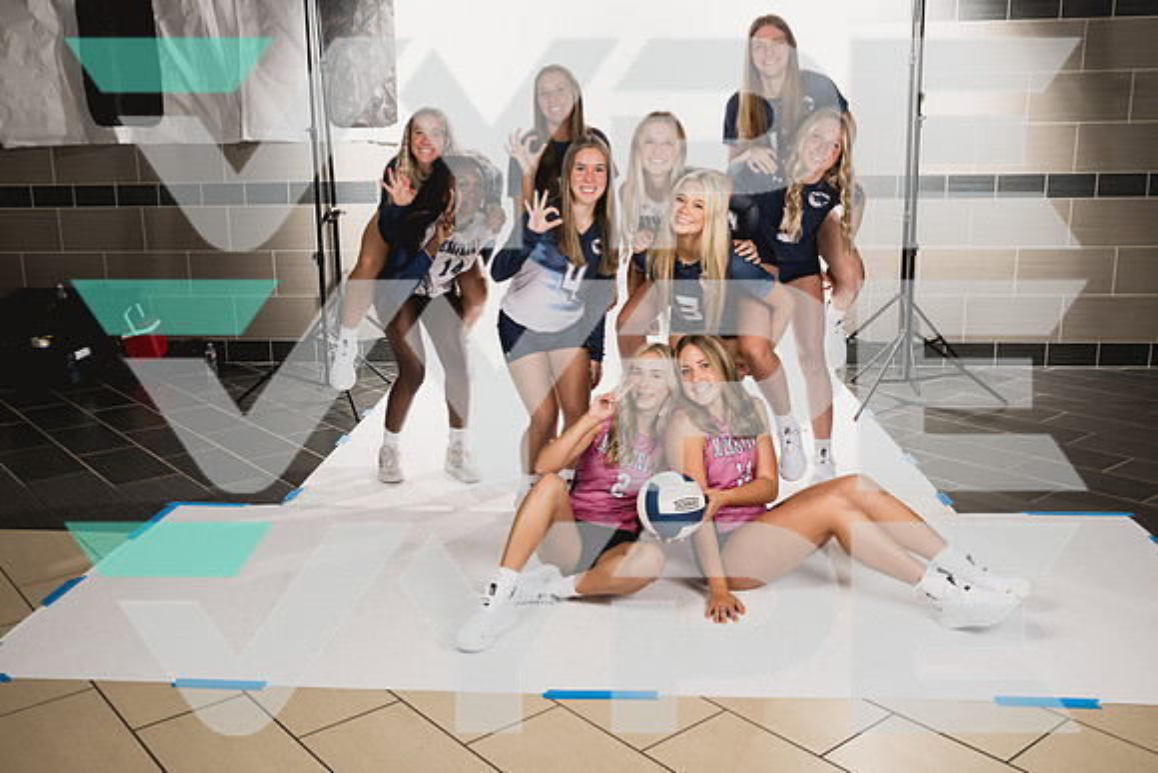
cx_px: 571
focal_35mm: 35
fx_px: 1142
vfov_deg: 37.4
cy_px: 385
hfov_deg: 53.8
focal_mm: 32
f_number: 7.1
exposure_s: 1/400
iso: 400
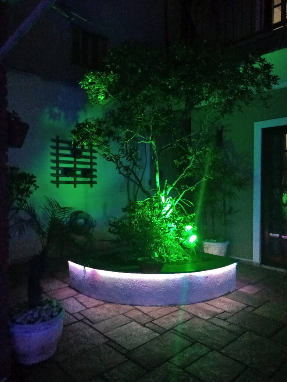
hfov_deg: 66.0
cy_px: 191
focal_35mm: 20
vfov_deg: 81.7
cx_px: 144
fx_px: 221
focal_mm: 3.54
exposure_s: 1/13.3
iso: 3200
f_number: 2
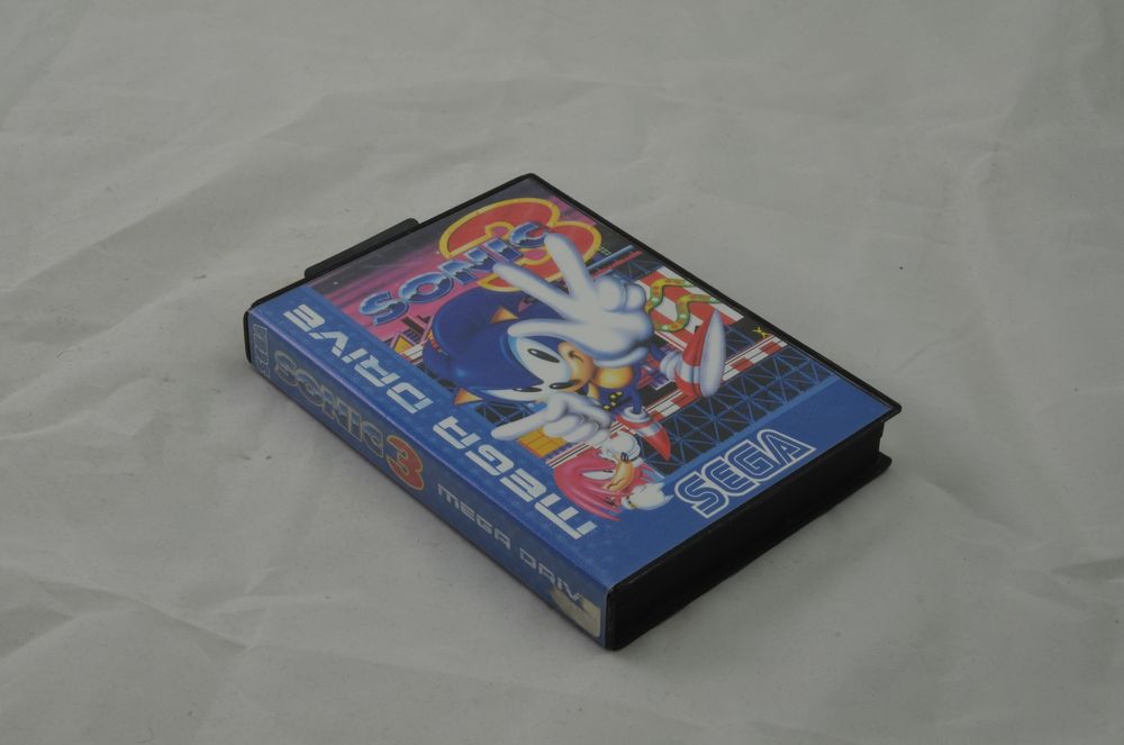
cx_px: 562
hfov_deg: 33.5
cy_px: 372
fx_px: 1870
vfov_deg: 22.5
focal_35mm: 60
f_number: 20
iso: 100
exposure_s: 1/3
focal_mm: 40
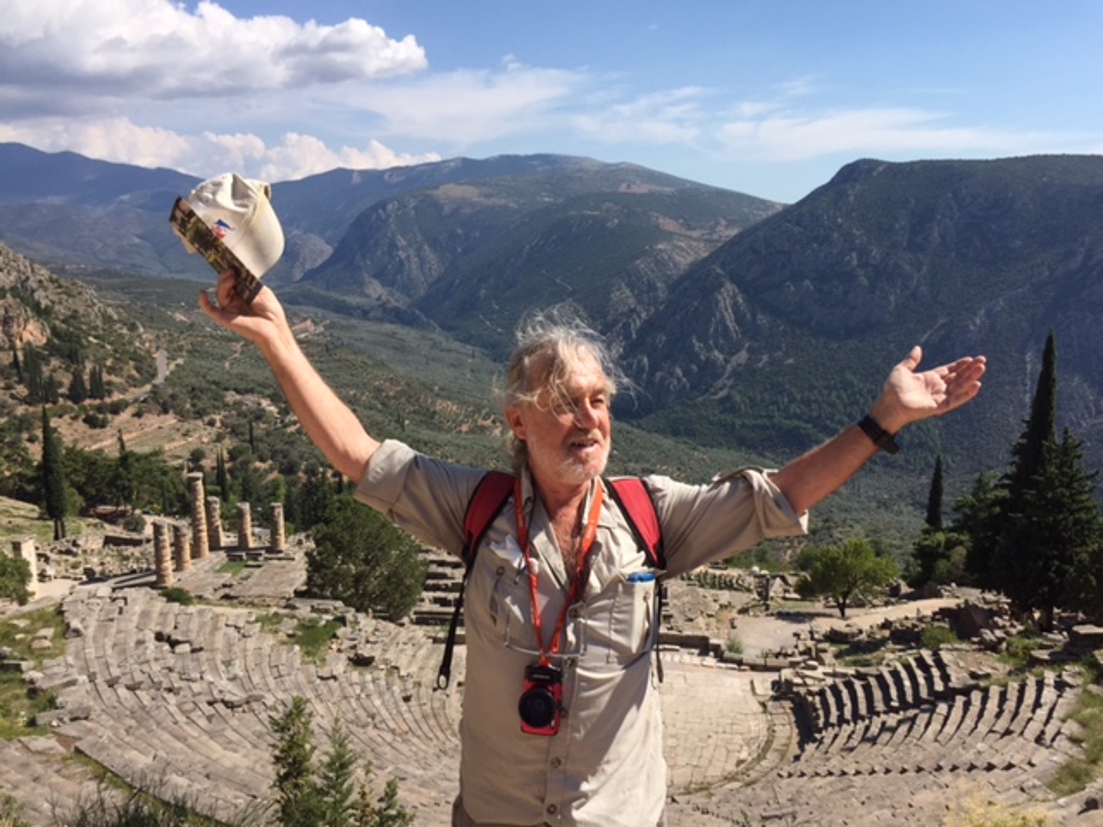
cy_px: 414
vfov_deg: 48.2
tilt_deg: -13.0
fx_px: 924
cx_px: 552
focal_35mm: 29
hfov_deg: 61.7
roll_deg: -0.1
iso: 32
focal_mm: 4.15
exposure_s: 1/2198
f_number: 2.2
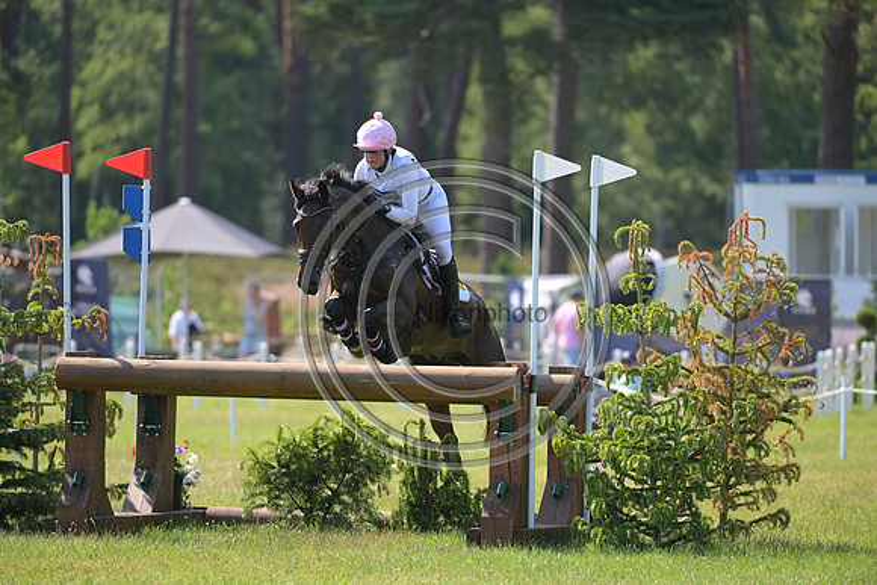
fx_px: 8772
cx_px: 438
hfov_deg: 5.7
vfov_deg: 3.8
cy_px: 292
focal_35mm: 360
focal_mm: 360
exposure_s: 1/1250
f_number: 5
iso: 500
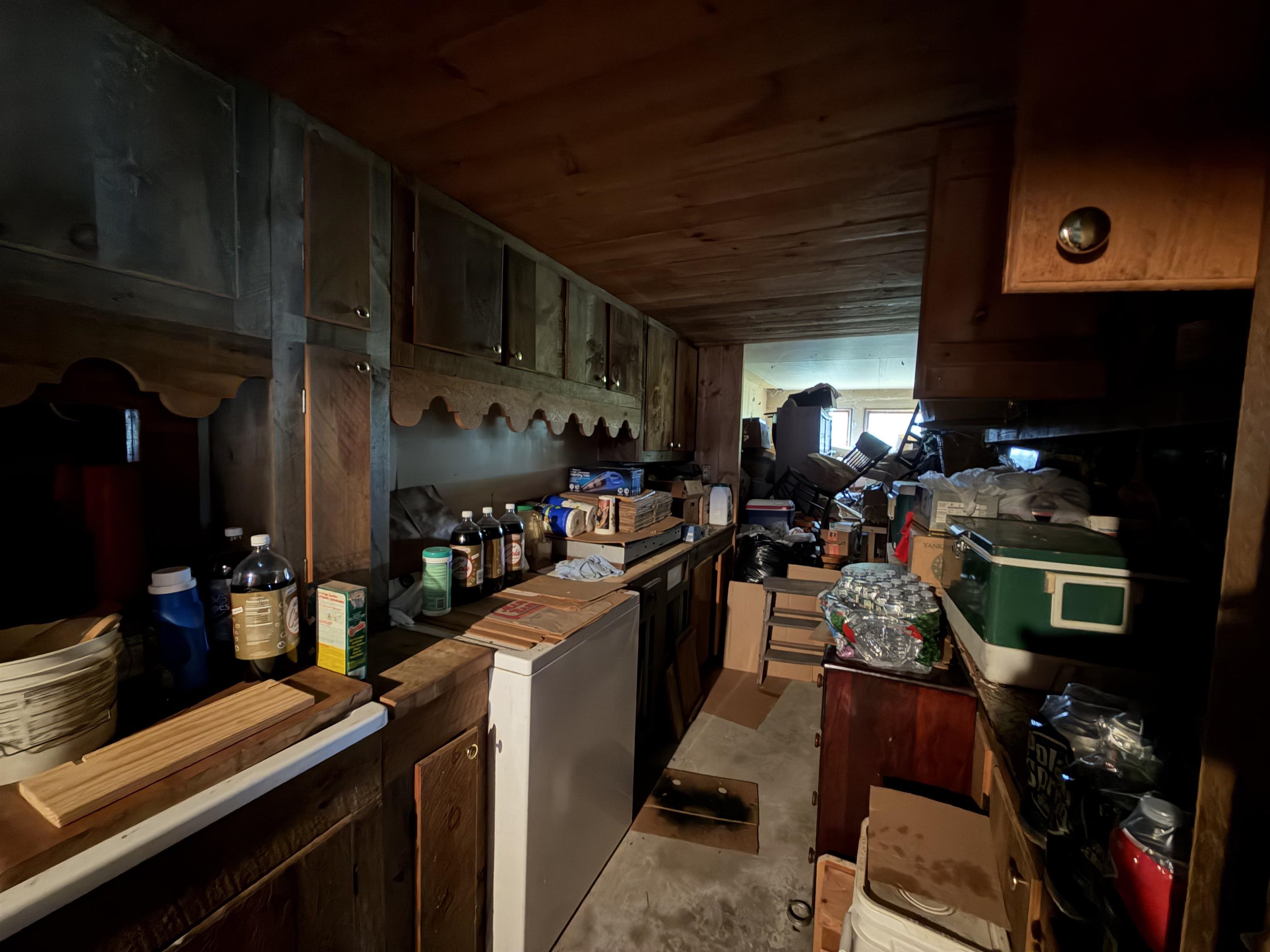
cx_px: 635
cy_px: 476
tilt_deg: -4.1
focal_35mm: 14
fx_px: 514
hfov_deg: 102.1
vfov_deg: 85.7
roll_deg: -1.7
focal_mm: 2.22
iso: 1250
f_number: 2.2
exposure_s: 1/6
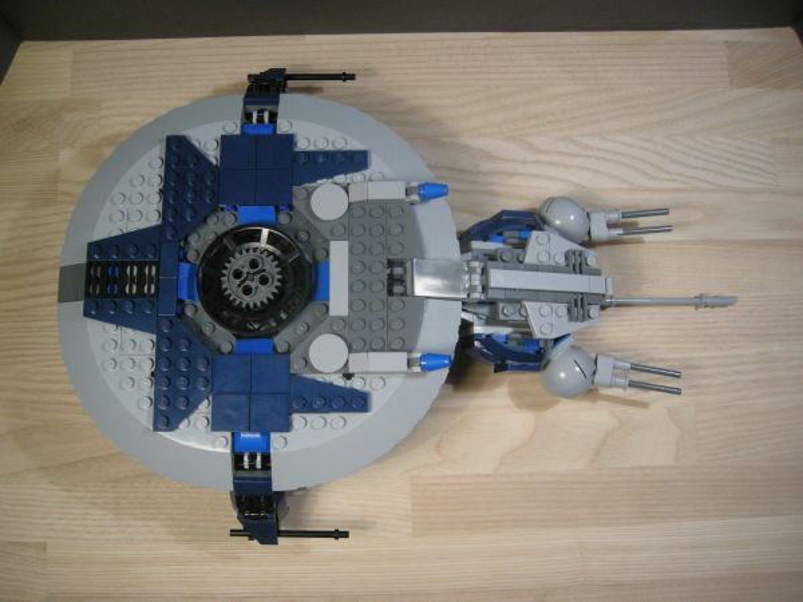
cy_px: 301
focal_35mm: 36
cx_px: 402
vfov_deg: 39.7
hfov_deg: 51.4
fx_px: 835
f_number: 2.7
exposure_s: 1/59.8
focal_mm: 7.5
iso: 246
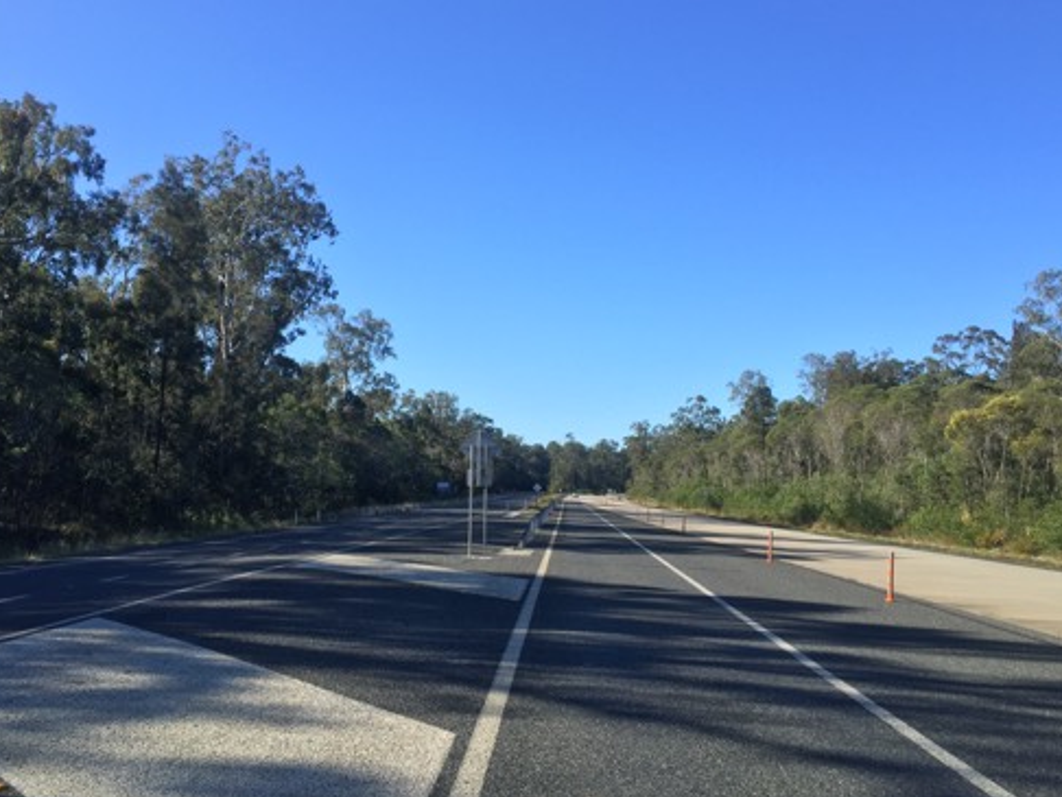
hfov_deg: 58.3
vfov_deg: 45.5
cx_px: 522
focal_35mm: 31
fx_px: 952
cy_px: 391
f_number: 2.2
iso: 32
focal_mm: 4.15
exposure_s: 1/1014
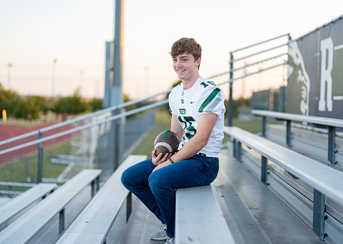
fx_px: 539
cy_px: 121
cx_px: 189
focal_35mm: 55
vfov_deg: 25.6
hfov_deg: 35.3
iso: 100
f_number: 1.2
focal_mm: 50
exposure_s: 1/800
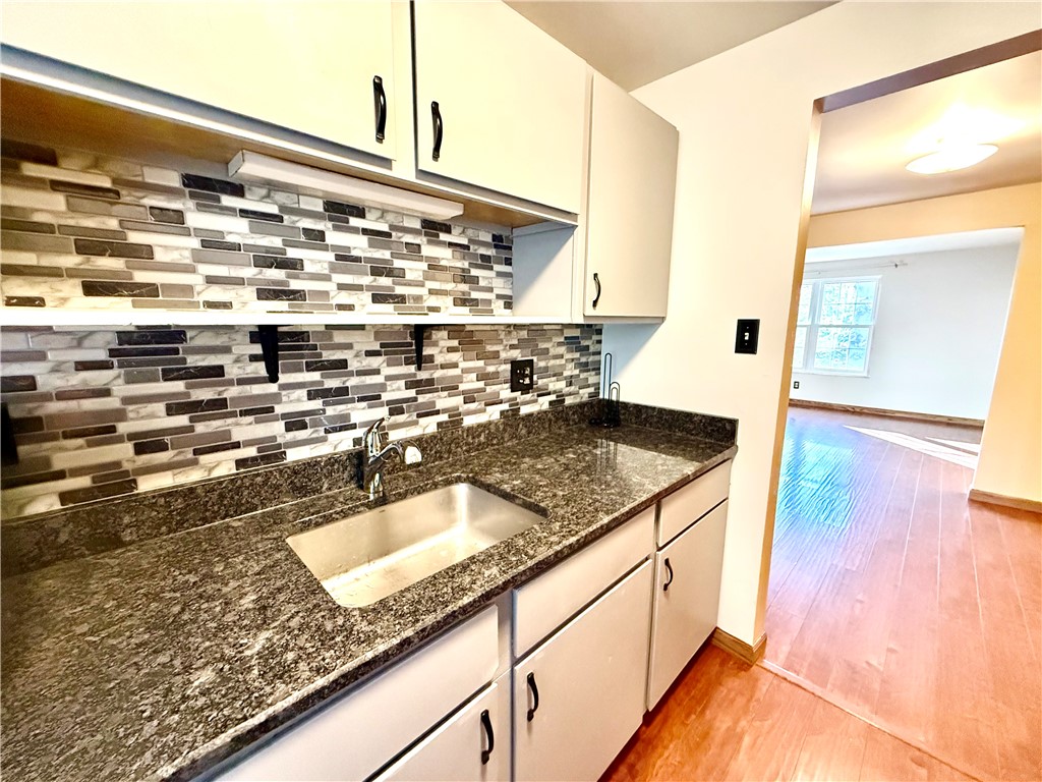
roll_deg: -0.7
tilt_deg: -10.5
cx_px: 521
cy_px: 391
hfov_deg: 102.1
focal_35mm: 14
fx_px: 421
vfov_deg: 85.7
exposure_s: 1/60
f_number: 2.2
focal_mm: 2.22
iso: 800
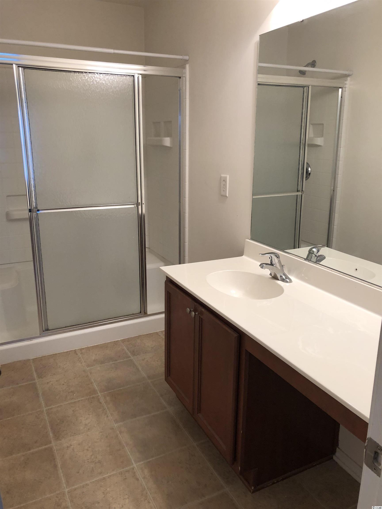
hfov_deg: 49.7
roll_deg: +1.0
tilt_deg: -15.6
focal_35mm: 28
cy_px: 254
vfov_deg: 63.4
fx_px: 412
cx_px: 191
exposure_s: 1/30
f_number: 1.8
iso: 32
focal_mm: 3.99
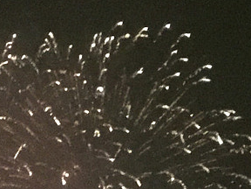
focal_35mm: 161
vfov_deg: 8.7
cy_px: 376
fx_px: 1167
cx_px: -166
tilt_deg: -3.4
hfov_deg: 11.6
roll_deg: -0.1
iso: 1250
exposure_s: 1/17
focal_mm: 4.15
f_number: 2.2
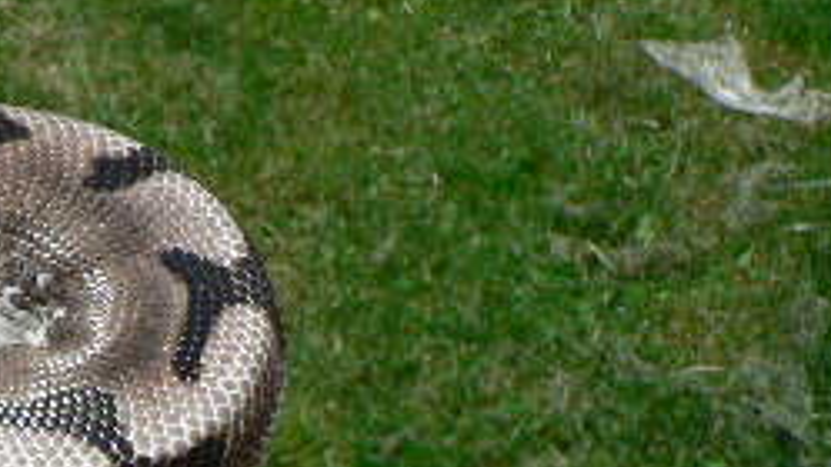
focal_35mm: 101
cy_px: 680
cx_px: -130
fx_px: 2225
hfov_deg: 20.0
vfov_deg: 11.5
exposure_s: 1/400
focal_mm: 6
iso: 80
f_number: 5.6
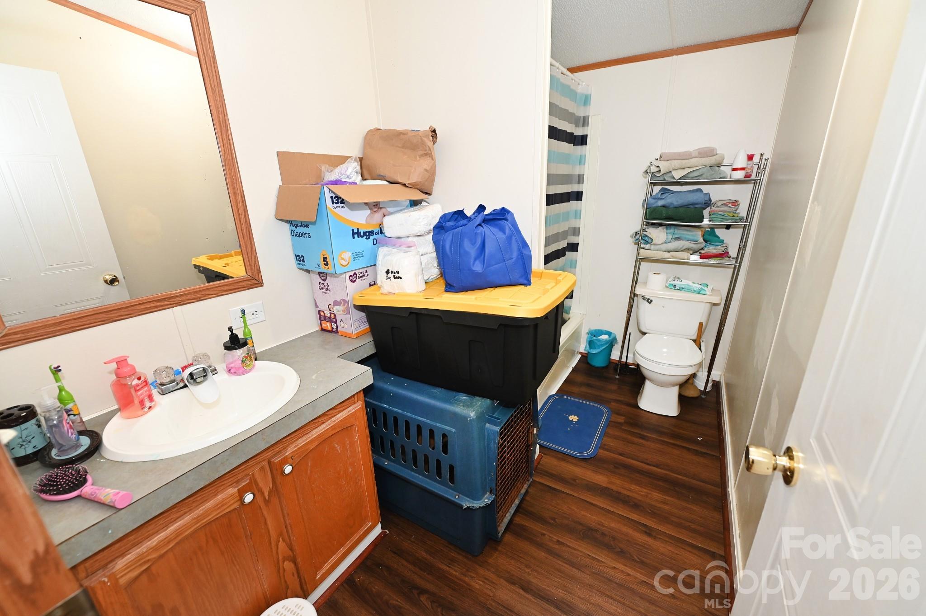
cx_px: 463
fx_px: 360
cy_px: 308
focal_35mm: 14
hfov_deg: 104.3
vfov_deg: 81.1
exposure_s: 1/60
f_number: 4
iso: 1250
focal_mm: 14
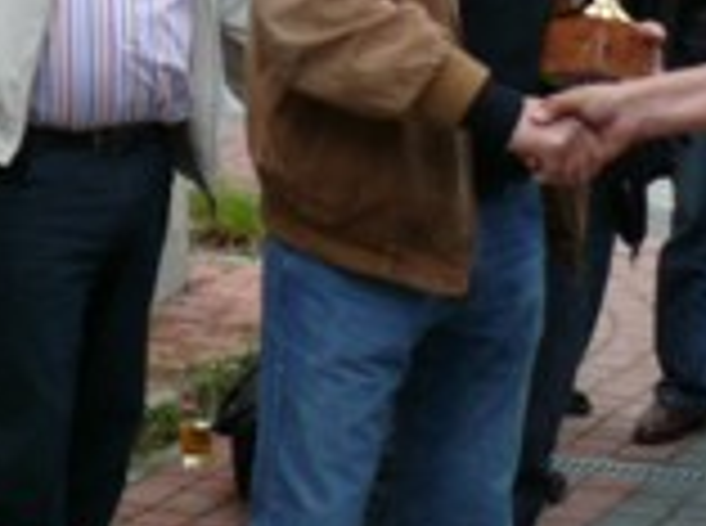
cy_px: -49
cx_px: -47
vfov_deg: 9.8
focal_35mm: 149
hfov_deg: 13.1
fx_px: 3032
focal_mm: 7.4
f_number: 4
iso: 100
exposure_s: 1/200
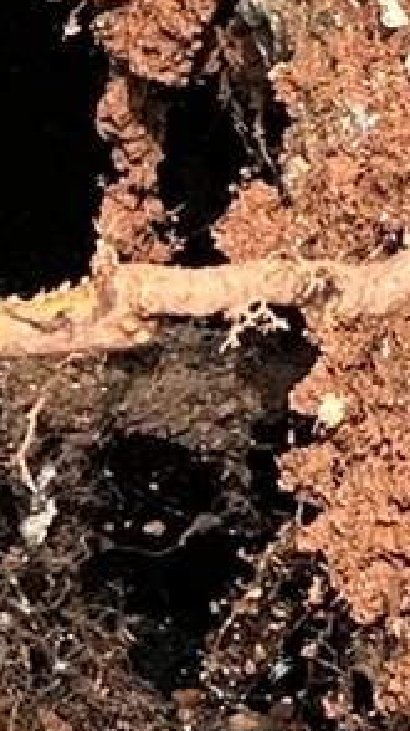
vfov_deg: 3.7
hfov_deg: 2.0
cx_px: -1481
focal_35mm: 584
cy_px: 689
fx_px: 11307
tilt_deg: -46.0
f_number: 2.8
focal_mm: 9
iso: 50
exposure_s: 1/99
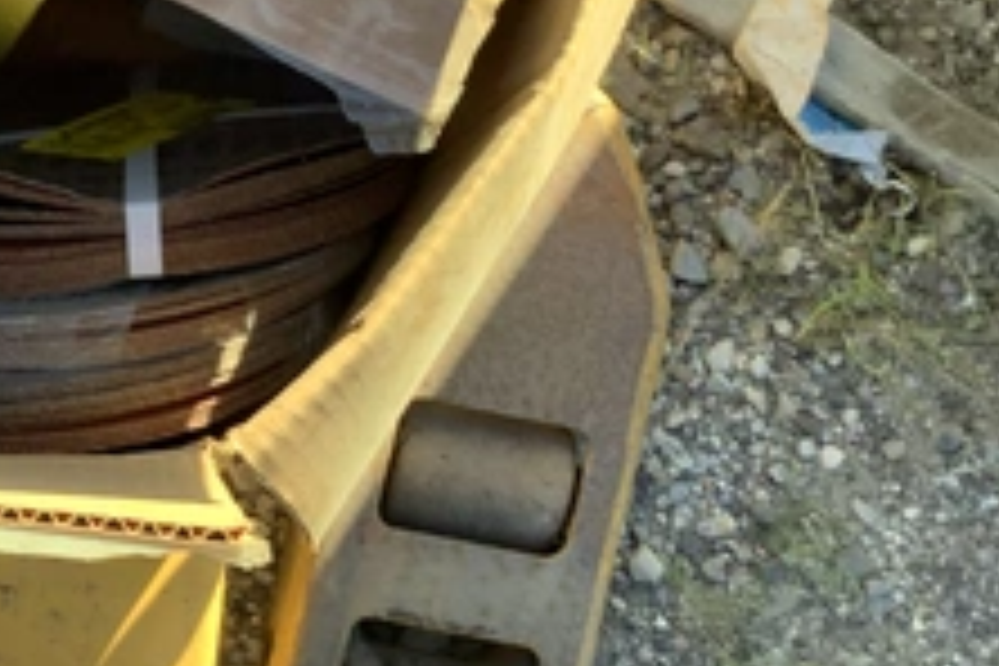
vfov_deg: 23.3
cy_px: 428
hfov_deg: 33.1
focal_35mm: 58
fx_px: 1609
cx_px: 144
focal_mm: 3.3
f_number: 2.4
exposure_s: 1/100
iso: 25
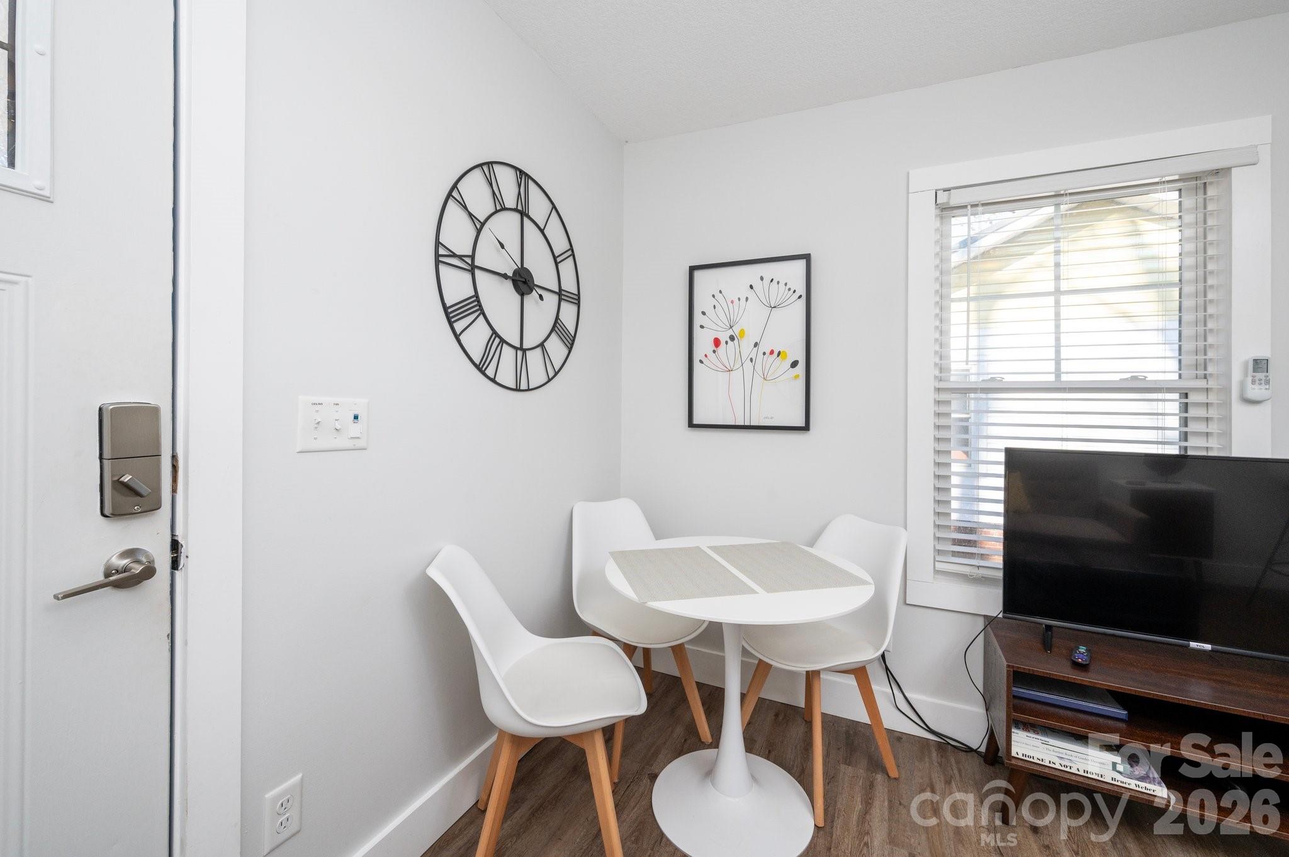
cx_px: 644
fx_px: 501
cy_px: 428
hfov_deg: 104.3
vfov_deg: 81.1
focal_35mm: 14
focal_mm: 14
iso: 800
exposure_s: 1/200
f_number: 8
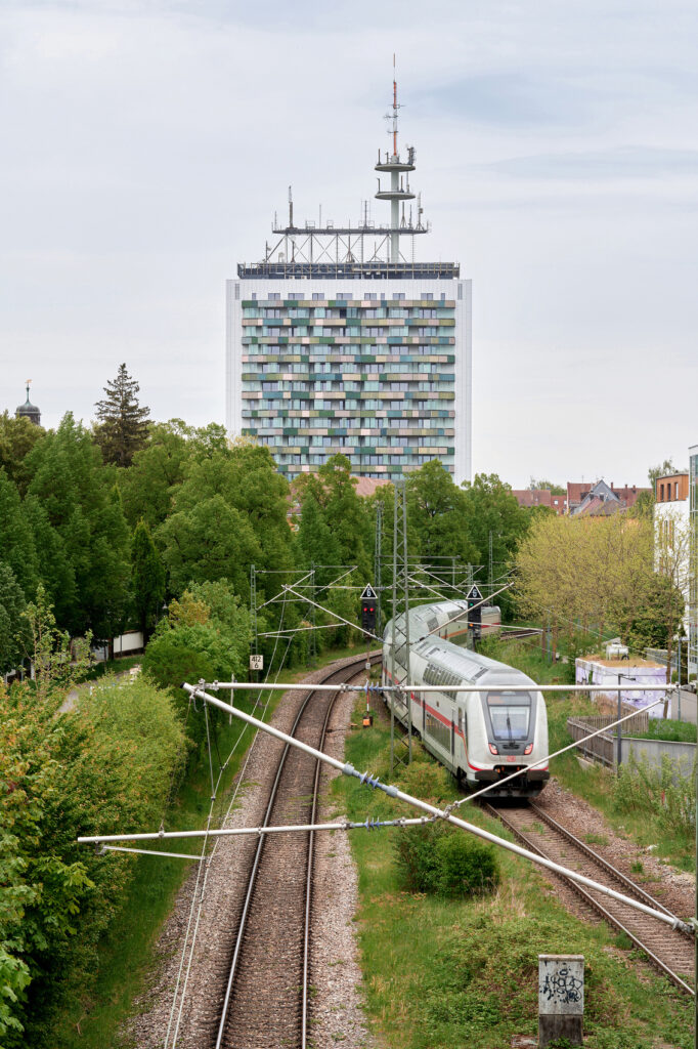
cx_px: 349
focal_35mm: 90
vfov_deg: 22.6
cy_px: 524
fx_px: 2619
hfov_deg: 15.2
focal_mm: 90
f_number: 13
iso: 100
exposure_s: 1/25
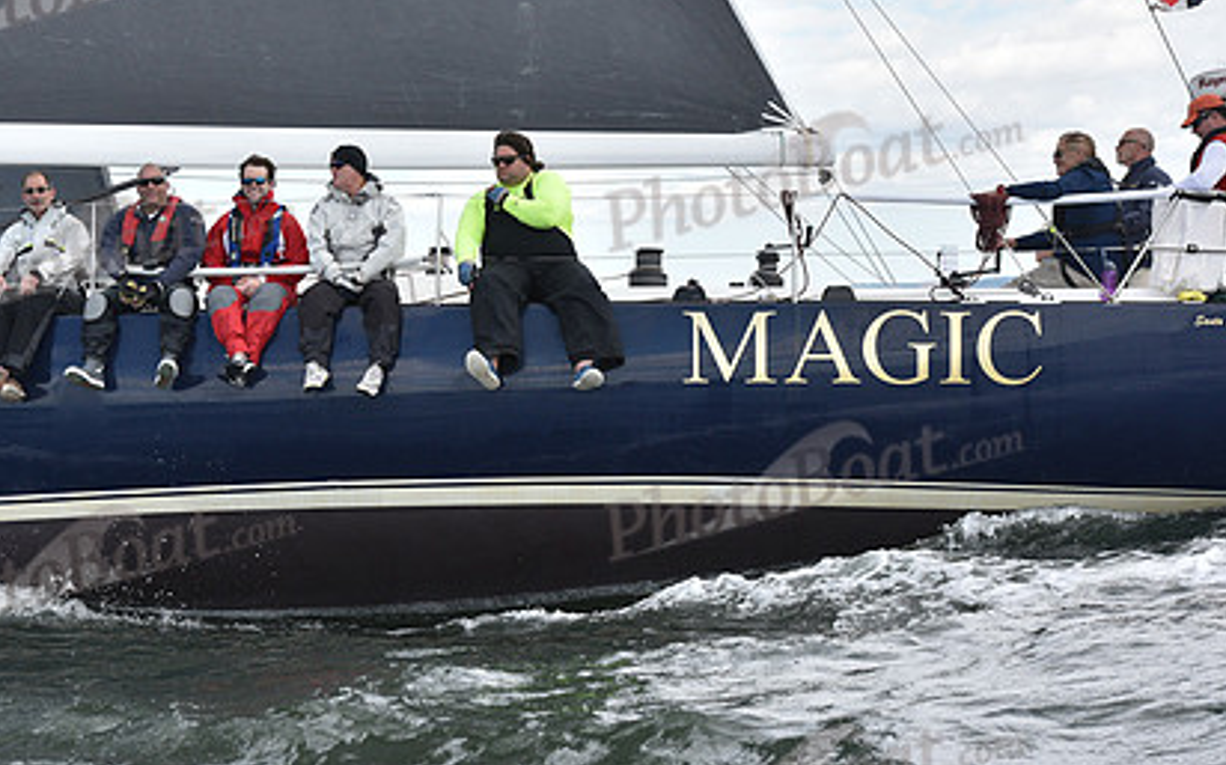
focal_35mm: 112
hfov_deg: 18.6
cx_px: 452
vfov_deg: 11.7
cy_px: 371
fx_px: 3740
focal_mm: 78
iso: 320
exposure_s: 1/1000
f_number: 4.5
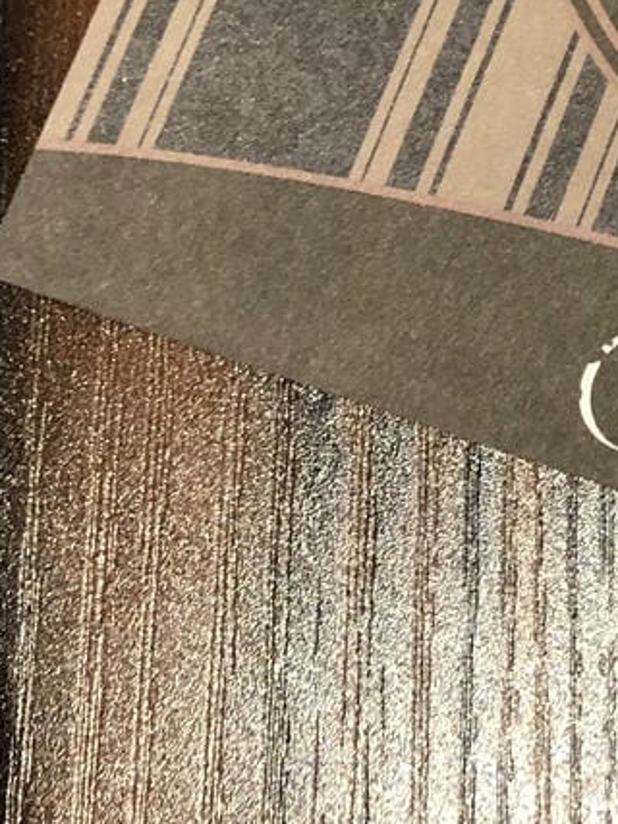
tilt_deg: -65.8
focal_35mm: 105
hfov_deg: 12.9
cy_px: -255
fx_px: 2501
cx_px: 1091
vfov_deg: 17.5
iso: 64
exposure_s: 1/17
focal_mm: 3.99
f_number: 1.8
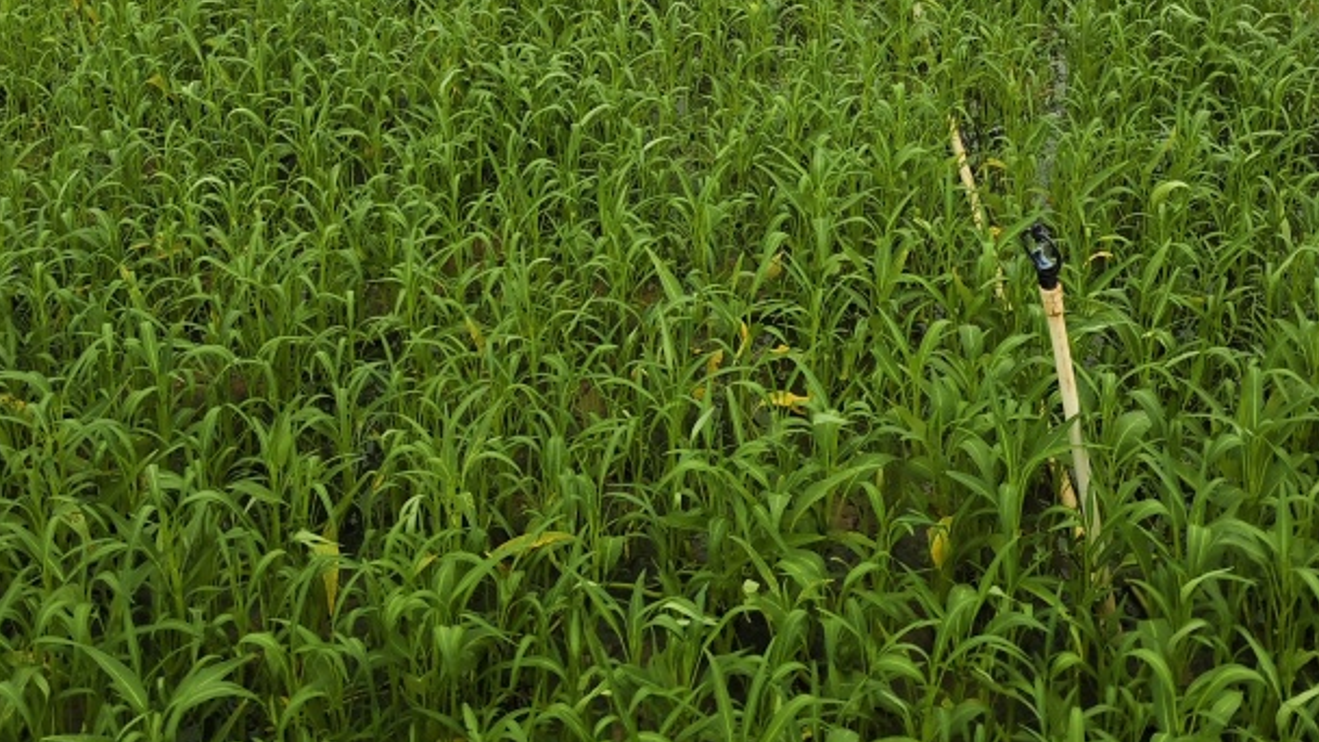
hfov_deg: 46.3
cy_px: -172
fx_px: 1539
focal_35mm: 44
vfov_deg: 24.3
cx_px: 720
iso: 71
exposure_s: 1/2353
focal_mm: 5.5
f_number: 1.75
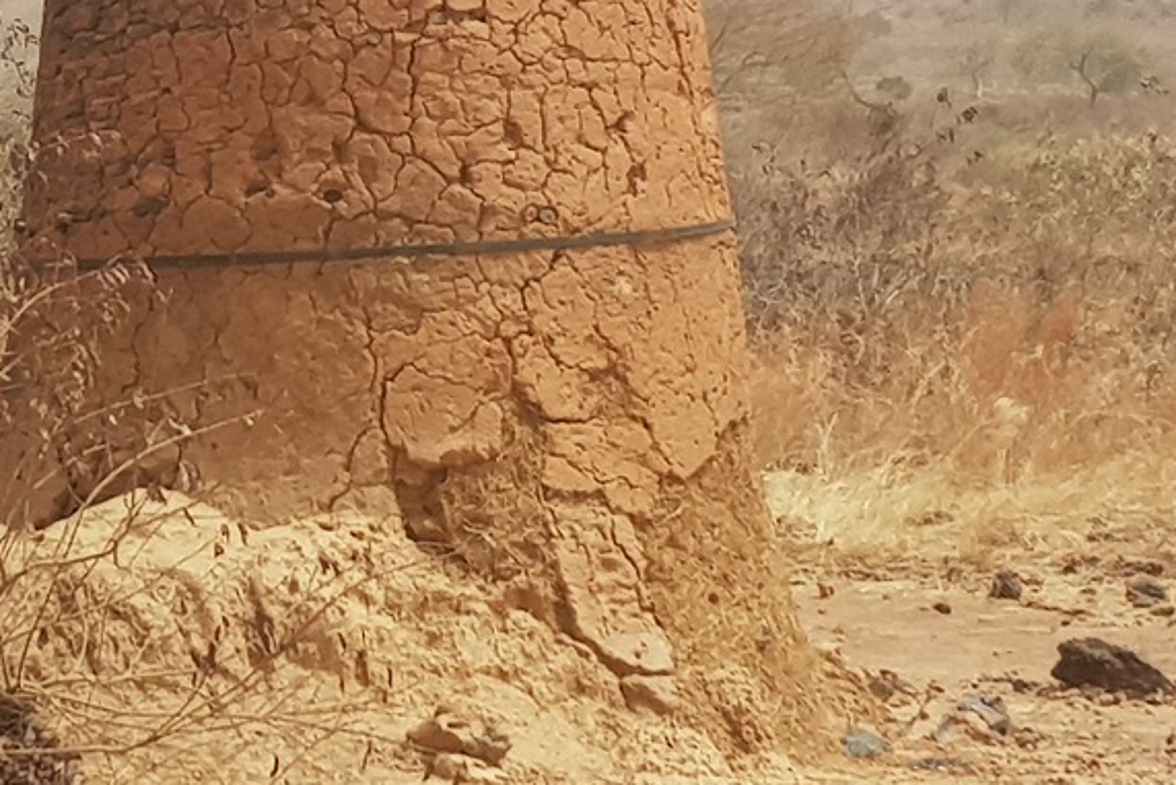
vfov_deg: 19.2
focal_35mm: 71
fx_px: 2320
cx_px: 185
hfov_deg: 27.7
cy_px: 333
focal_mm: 4.2
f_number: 1.7
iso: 40
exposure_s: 1/2744
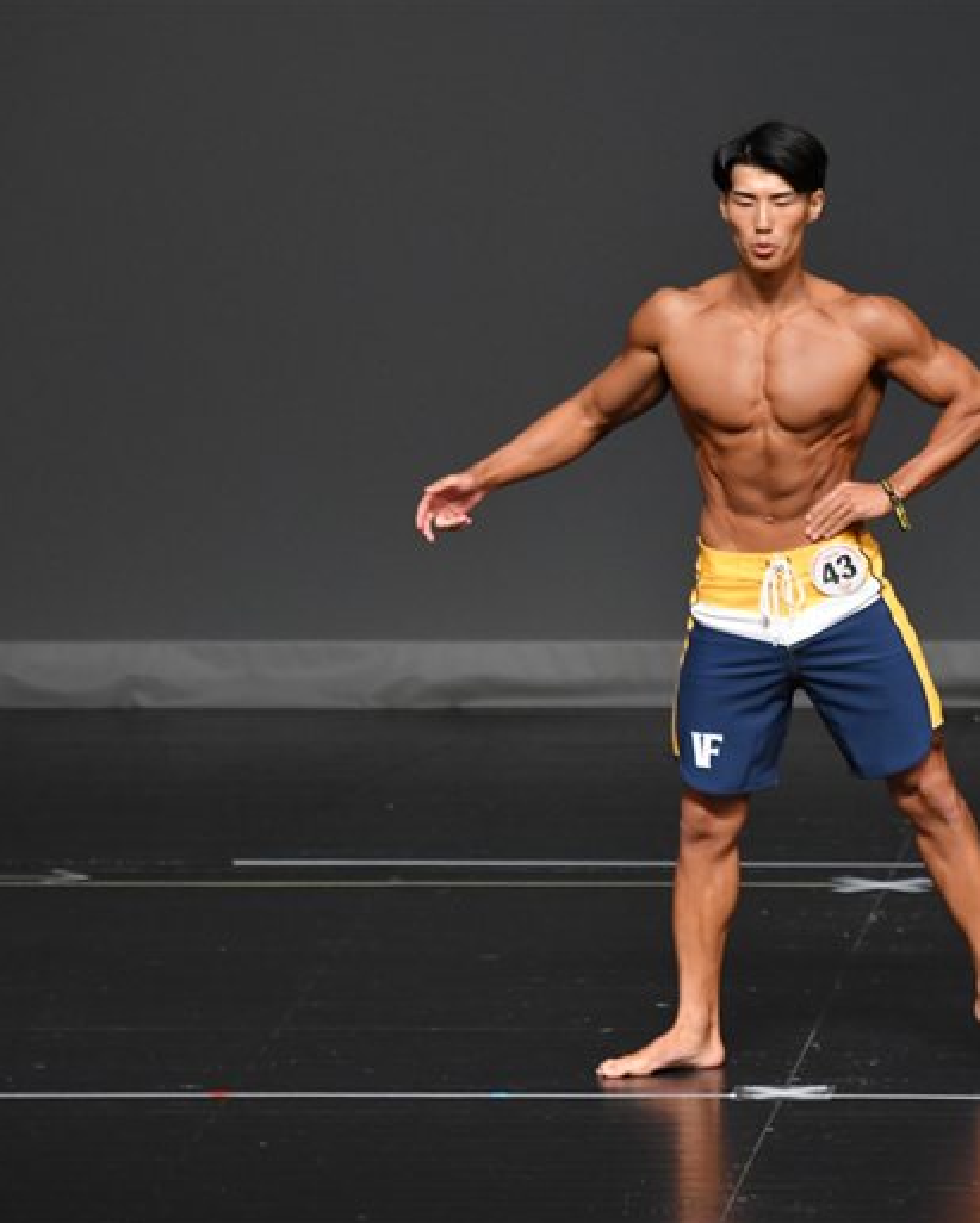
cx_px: 841
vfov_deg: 4.6
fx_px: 15395
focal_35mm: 425
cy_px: 613
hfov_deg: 3.6
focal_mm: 200
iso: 2000
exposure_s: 1/400
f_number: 5.6
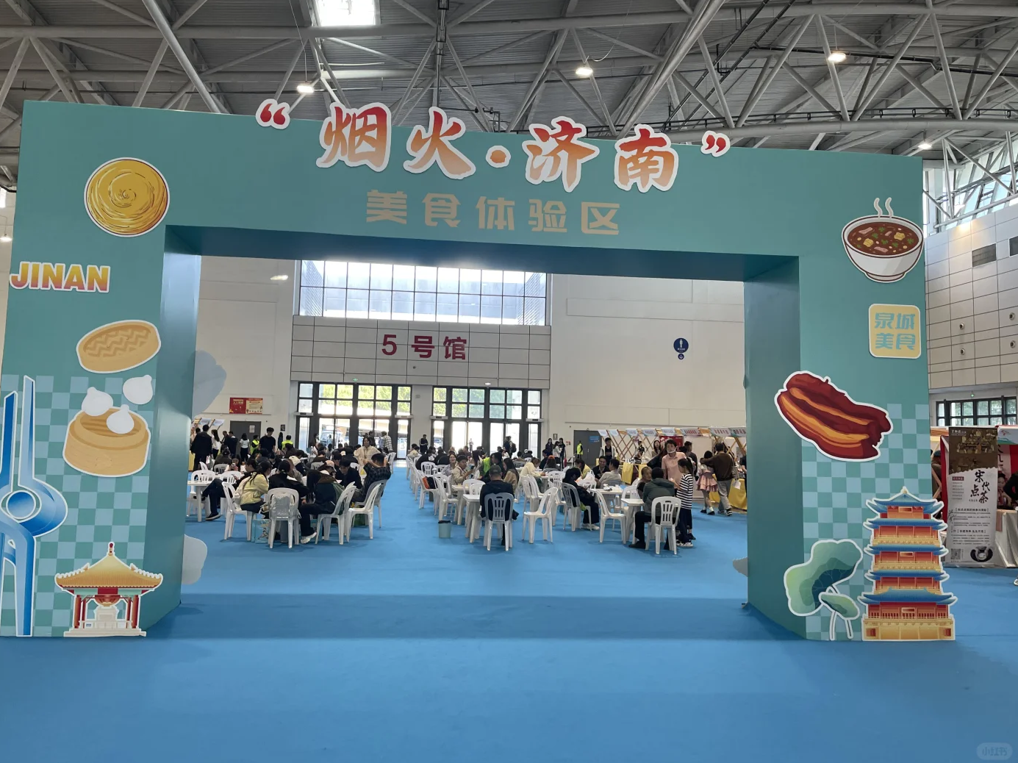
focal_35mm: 26
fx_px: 764
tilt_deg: +3.5
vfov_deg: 53.0
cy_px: 371
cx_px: 492
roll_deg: -0.9
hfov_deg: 67.3
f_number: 1.6
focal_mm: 5.1
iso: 100
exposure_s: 1/100
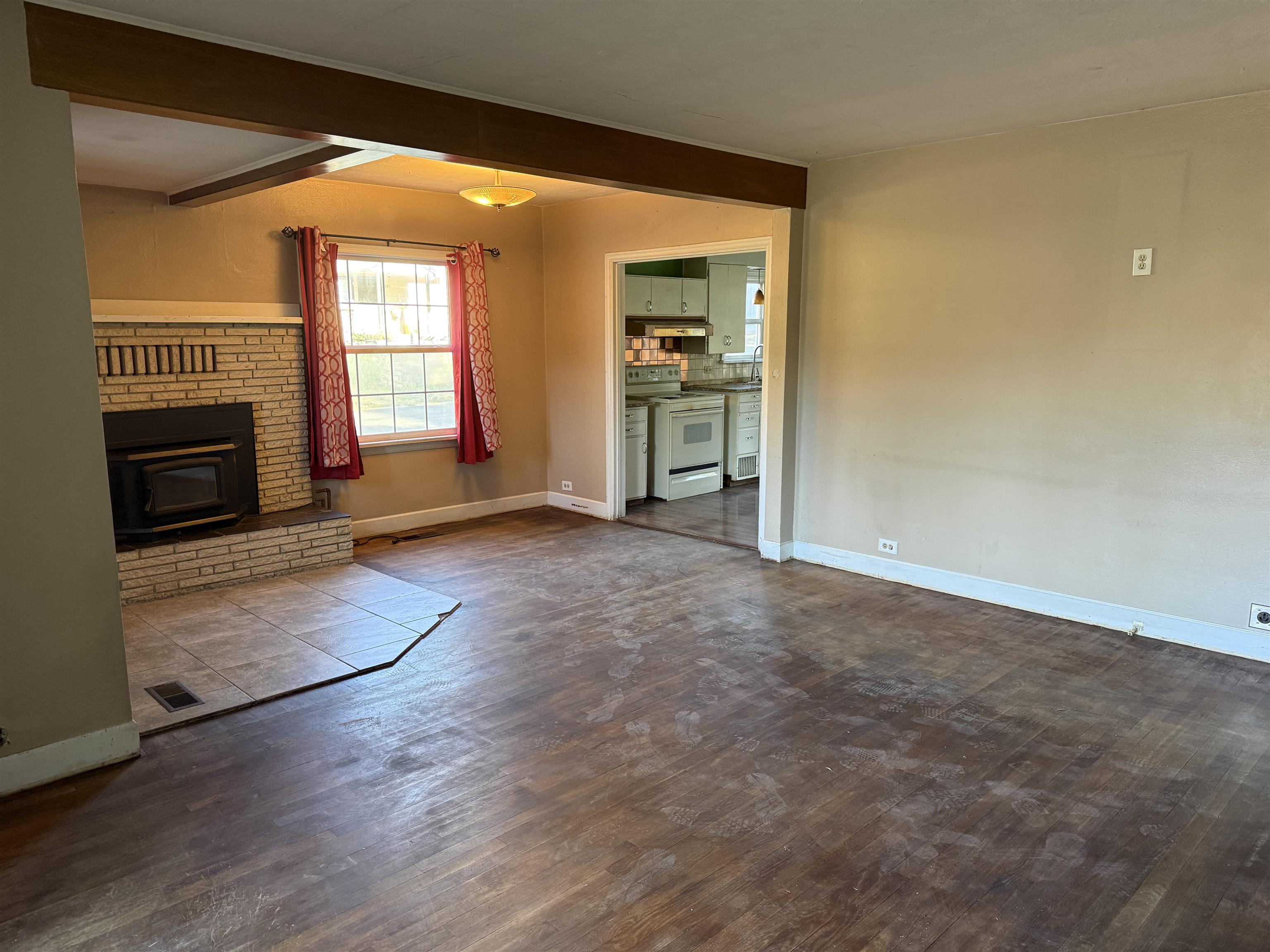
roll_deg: +0.2
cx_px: 635
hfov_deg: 71.6
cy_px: 476
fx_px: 881
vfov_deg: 56.8
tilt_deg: -8.7
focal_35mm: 24
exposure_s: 1/60
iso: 320
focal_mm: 6.76
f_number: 1.78
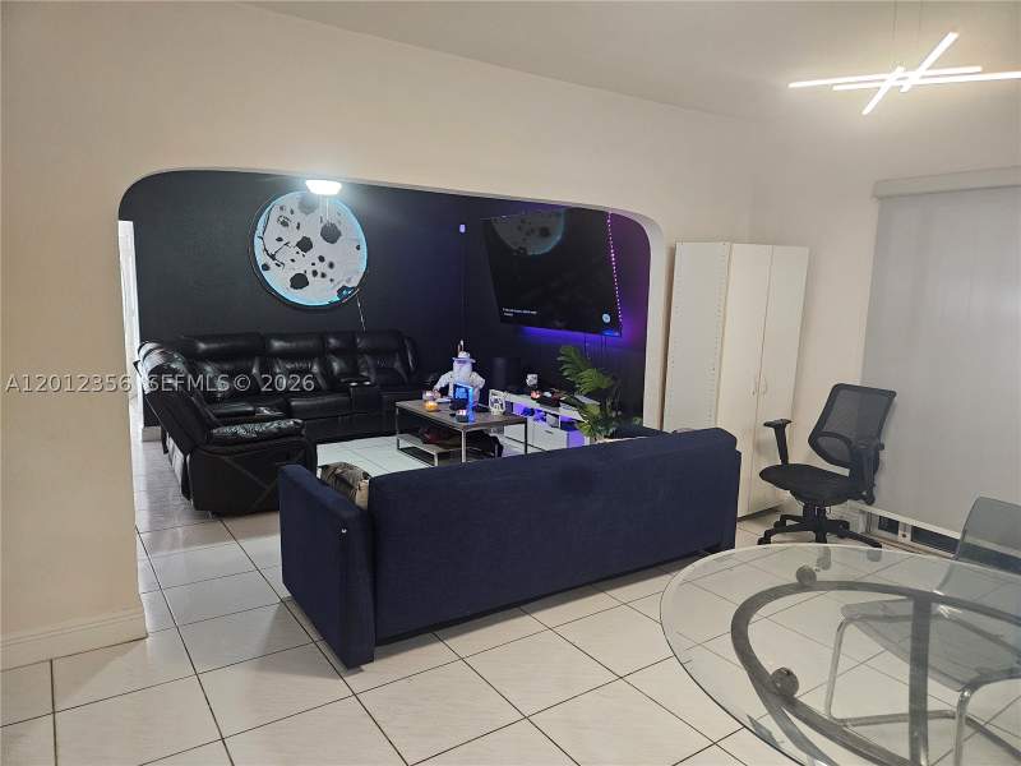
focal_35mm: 23
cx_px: 510
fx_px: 678
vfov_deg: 58.9
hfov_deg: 73.9
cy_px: 383
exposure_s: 1/120
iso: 640
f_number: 1.8
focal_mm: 5.4
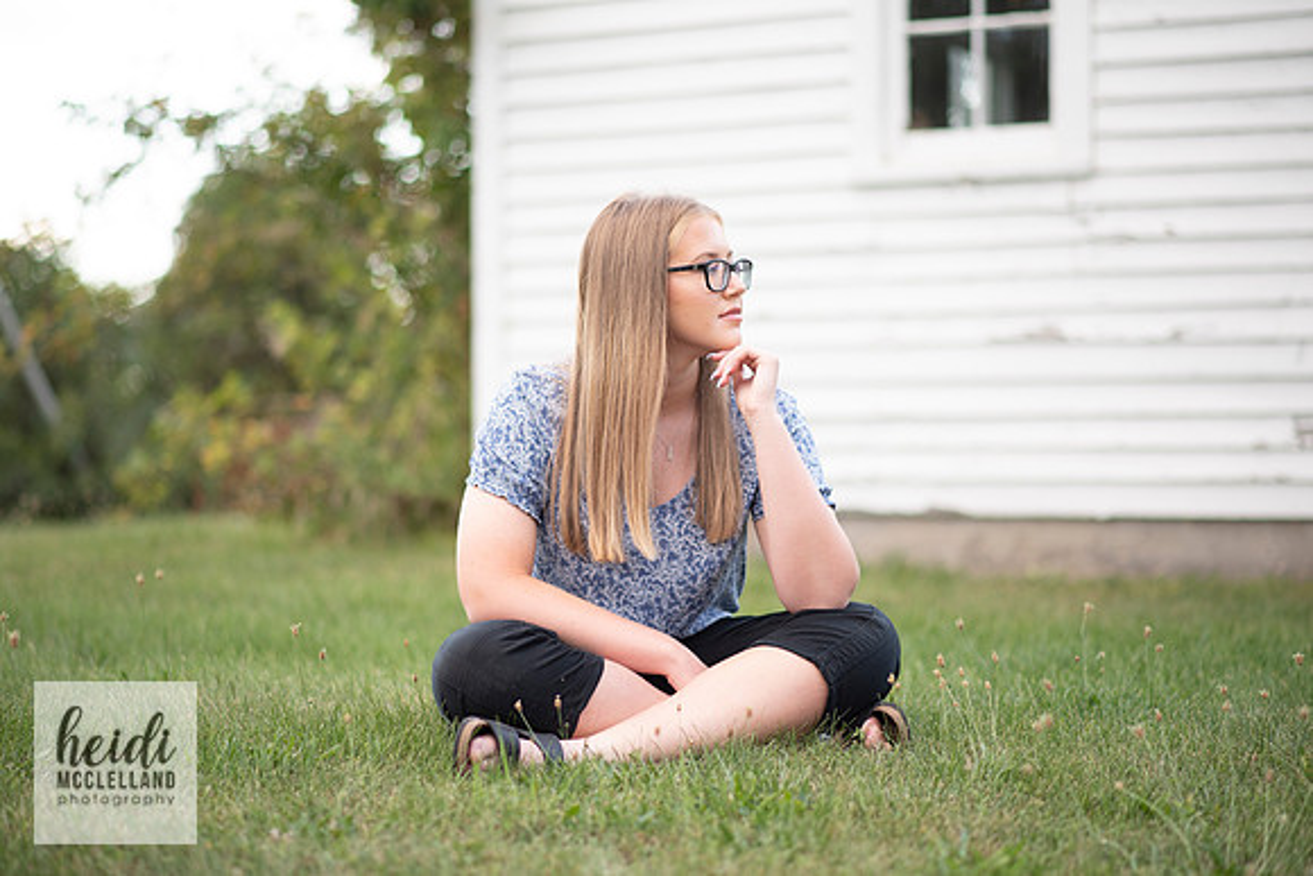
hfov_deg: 22.8
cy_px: 437
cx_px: 638
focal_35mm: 89
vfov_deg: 15.3
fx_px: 3253
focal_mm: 85
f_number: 1.8
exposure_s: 1/400
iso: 125
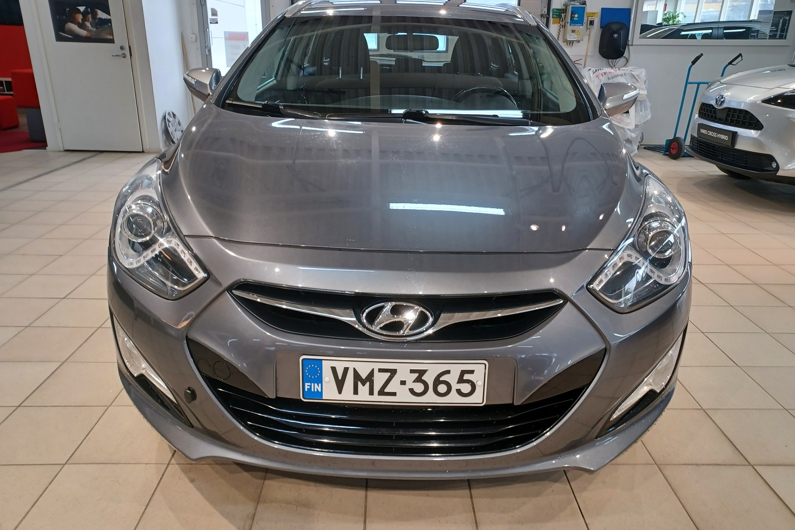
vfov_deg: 47.9
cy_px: 255
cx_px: 405
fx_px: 596
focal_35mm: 27
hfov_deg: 67.4
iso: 100
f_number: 1.8
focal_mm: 4.6
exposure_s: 1/50
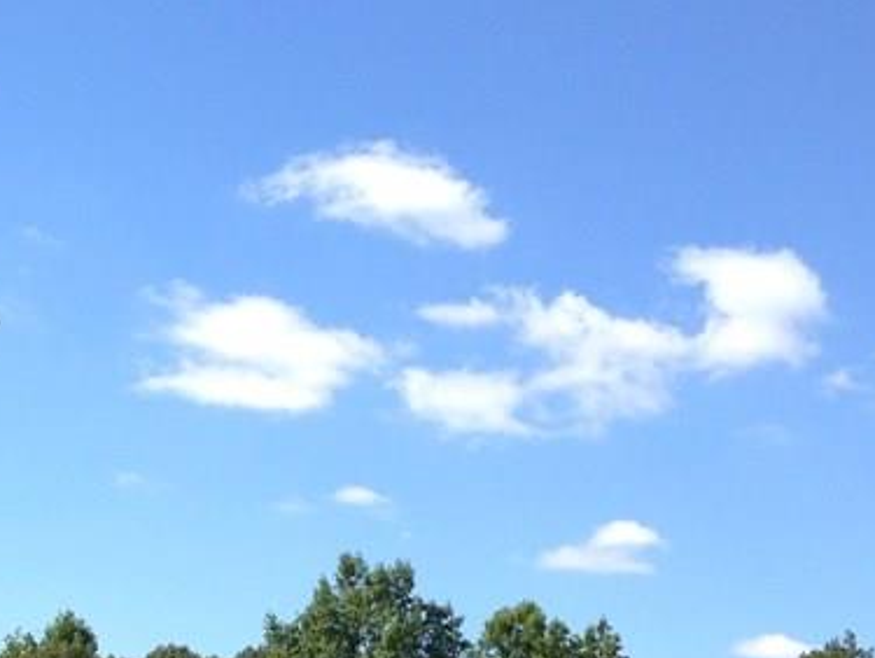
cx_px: 0
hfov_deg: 21.0
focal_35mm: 90
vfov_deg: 16.1
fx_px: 2277
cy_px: 670
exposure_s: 1/951
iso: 50
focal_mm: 4.12
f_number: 2.4
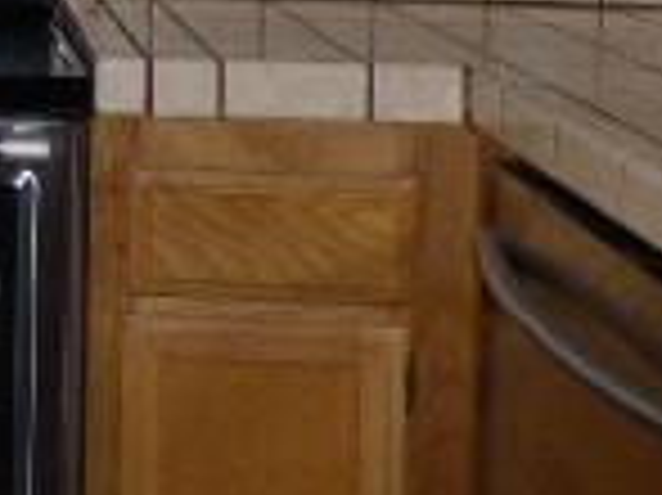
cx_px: -203
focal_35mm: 87
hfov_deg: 20.5
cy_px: -189
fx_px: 1662
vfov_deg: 15.9
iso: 400
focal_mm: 3.58
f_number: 2.8
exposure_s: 1/60
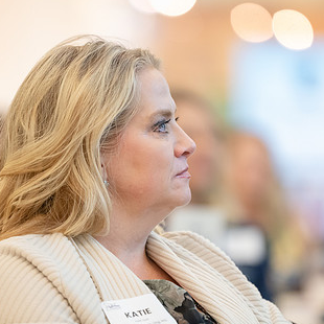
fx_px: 3431
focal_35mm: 324
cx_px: 154
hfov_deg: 5.4
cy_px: 191
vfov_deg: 5.4
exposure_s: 1/250
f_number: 2.8
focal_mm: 200
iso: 3200
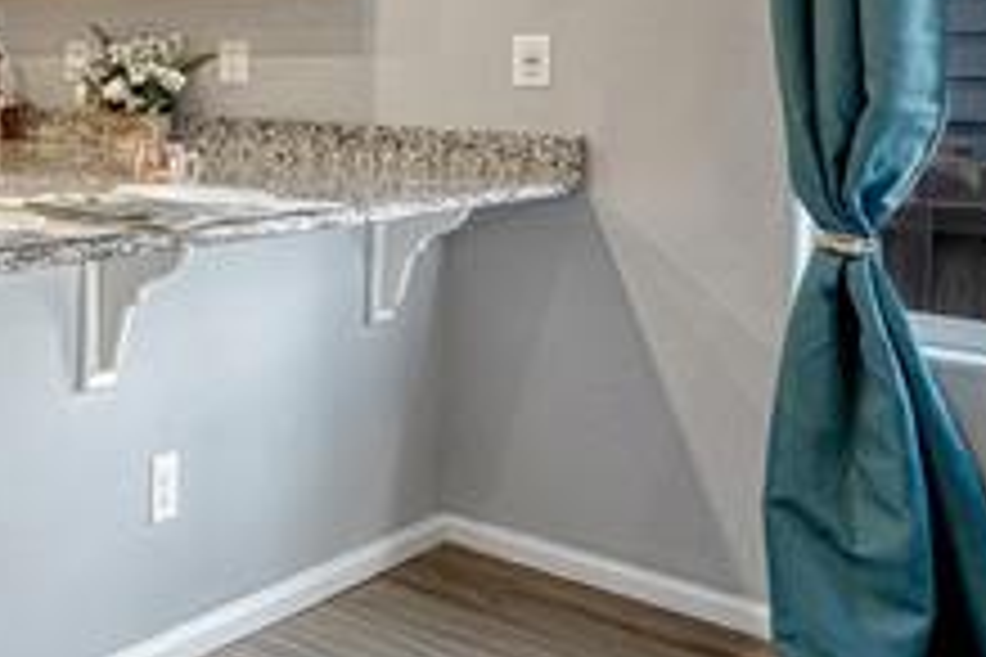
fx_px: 1123
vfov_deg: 31.6
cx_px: -387
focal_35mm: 41
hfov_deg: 31.7
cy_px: 115
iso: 400
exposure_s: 1/3
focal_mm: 14
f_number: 8
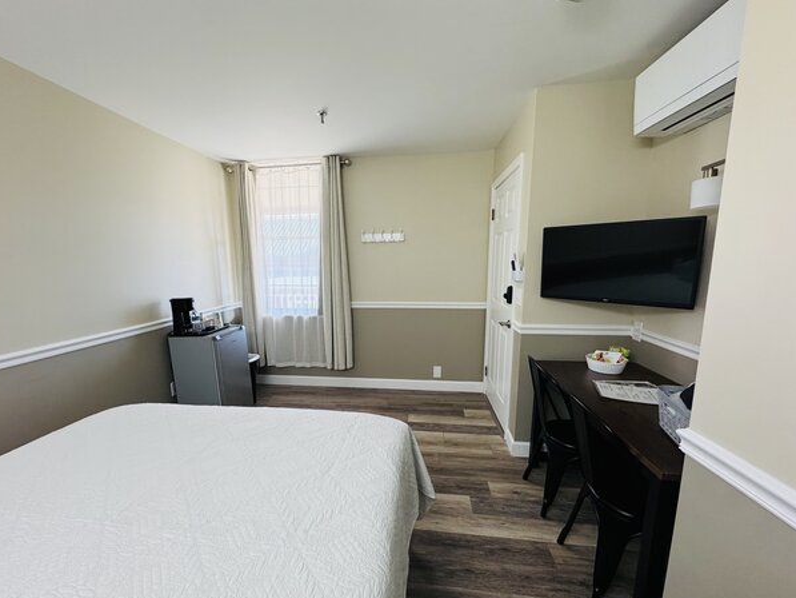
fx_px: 345
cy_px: 319
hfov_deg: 98.0
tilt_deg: -10.8
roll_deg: +0.6
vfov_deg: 81.7
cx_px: 372
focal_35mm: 15
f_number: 2.2
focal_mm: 2.22
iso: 200
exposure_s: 1/120
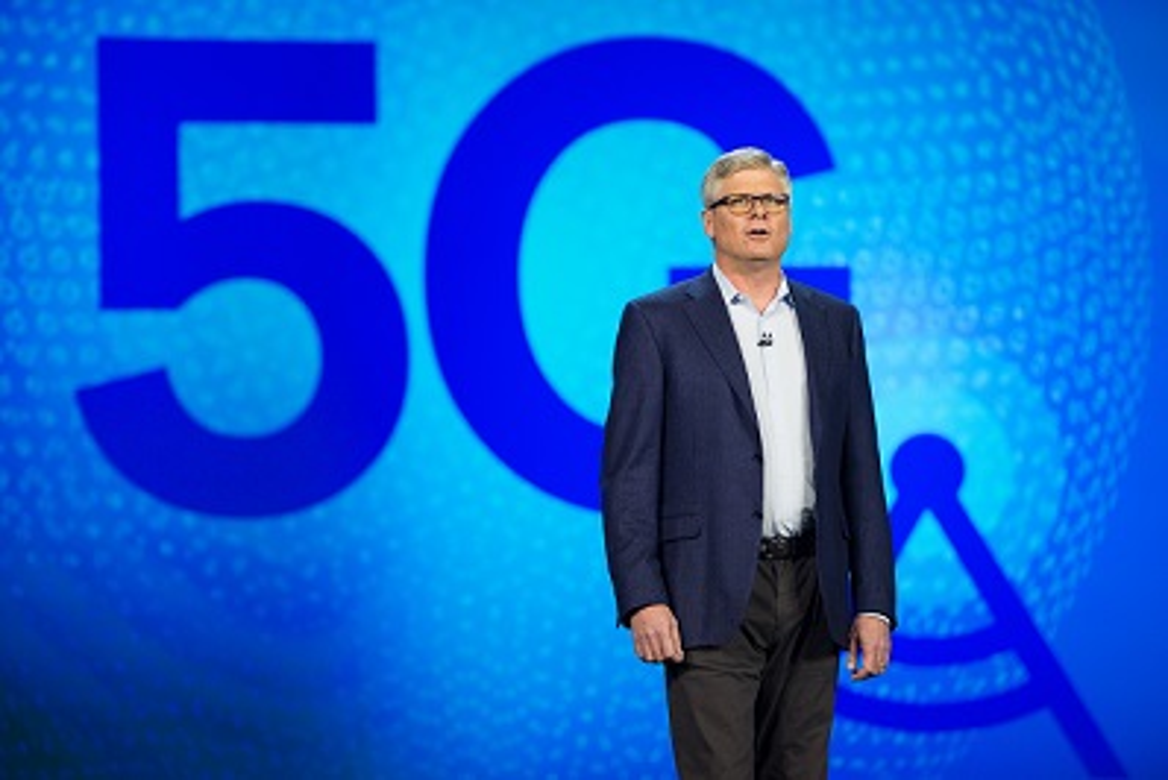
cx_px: 584
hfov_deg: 12.8
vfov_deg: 8.6
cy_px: 390
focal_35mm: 160
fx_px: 5195
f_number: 2.8
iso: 1250
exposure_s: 1/200
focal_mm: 160
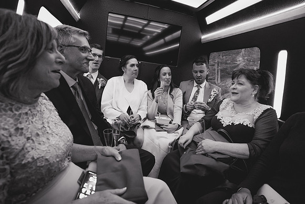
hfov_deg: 84.7
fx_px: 167
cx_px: 152
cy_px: 102
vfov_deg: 62.6
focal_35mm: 20
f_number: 2.8
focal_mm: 18
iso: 3200
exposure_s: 1/125
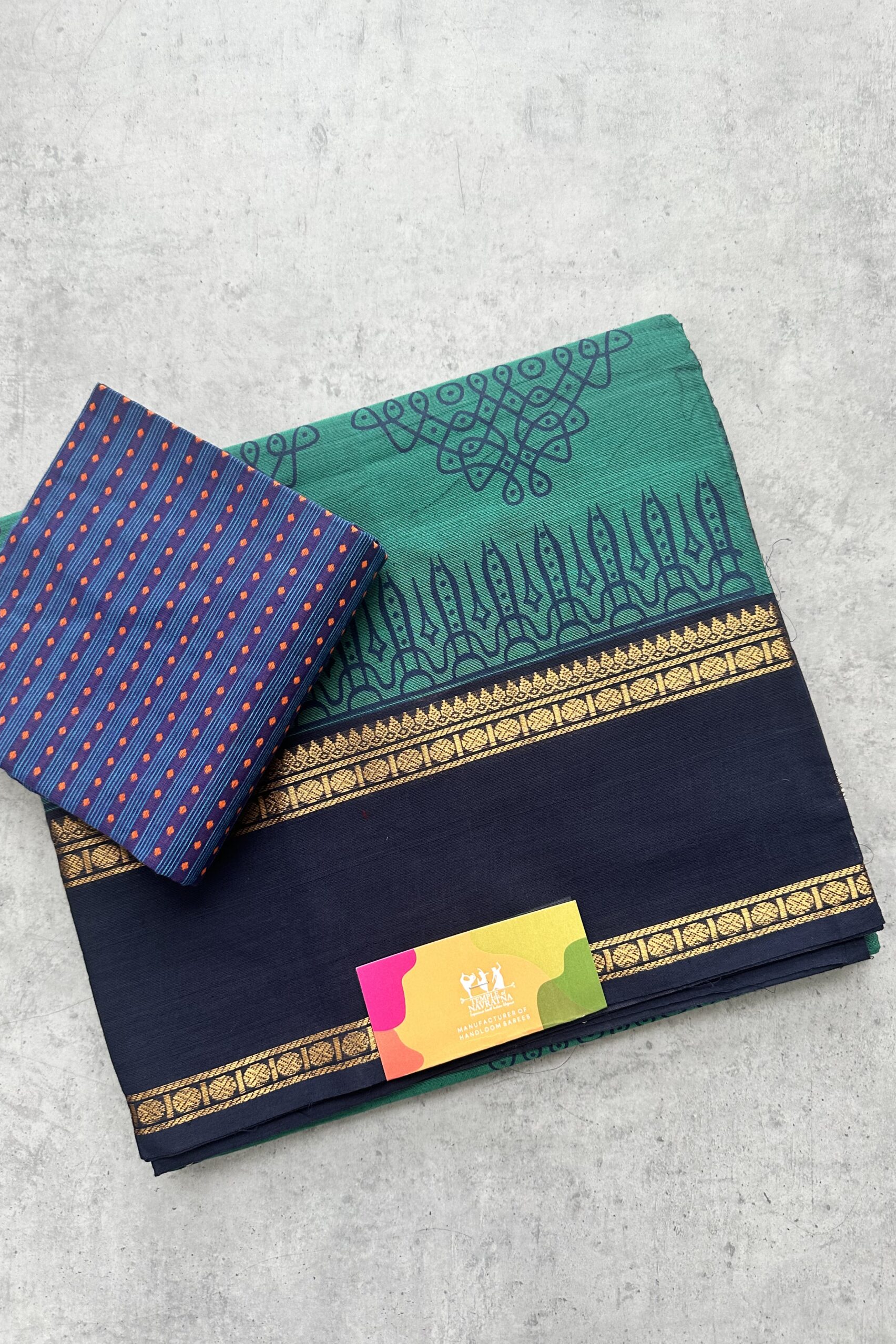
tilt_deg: -87.3
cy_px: 673
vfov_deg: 71.5
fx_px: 933
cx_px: 433
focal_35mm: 25
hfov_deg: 51.3
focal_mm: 6.86
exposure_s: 1/121
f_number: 1.78
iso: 160
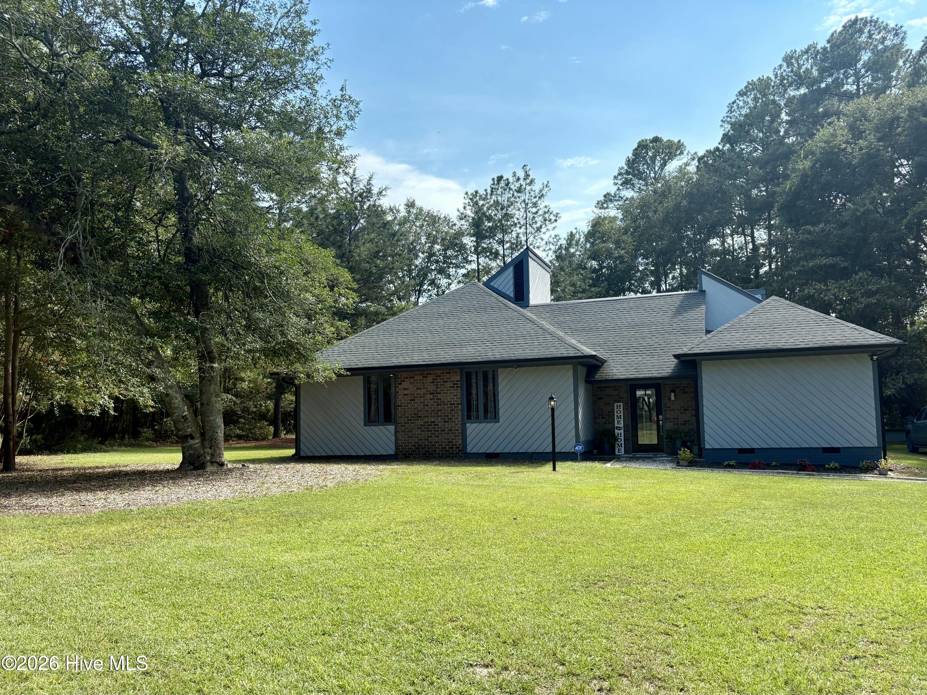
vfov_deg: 53.1
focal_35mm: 26
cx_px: 464
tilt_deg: +4.1
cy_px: 348
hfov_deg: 67.3
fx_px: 696
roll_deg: +2.3
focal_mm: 5.96
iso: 64
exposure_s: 1/1848
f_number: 1.6
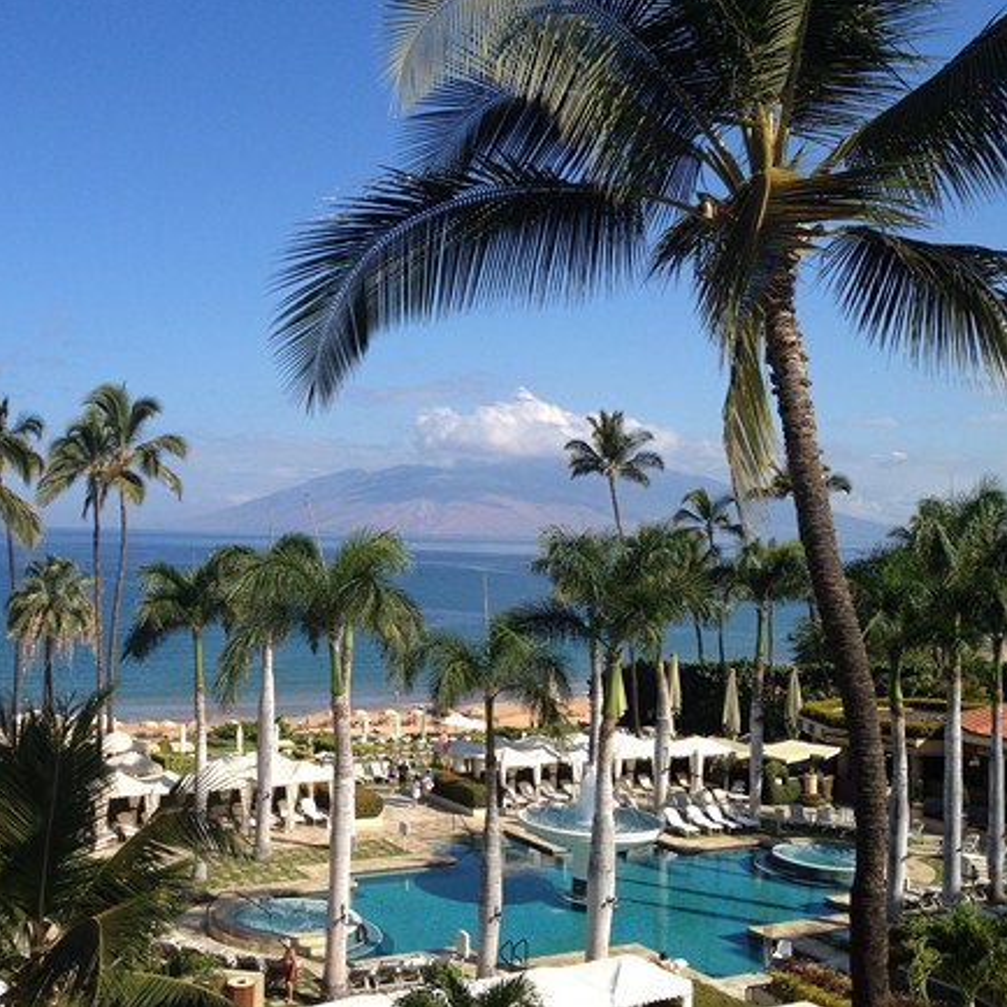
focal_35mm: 42
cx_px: 329
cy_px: 497
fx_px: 1382
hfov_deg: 39.5
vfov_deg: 40.0
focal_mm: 4.28
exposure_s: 1/1453
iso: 64
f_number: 2.4
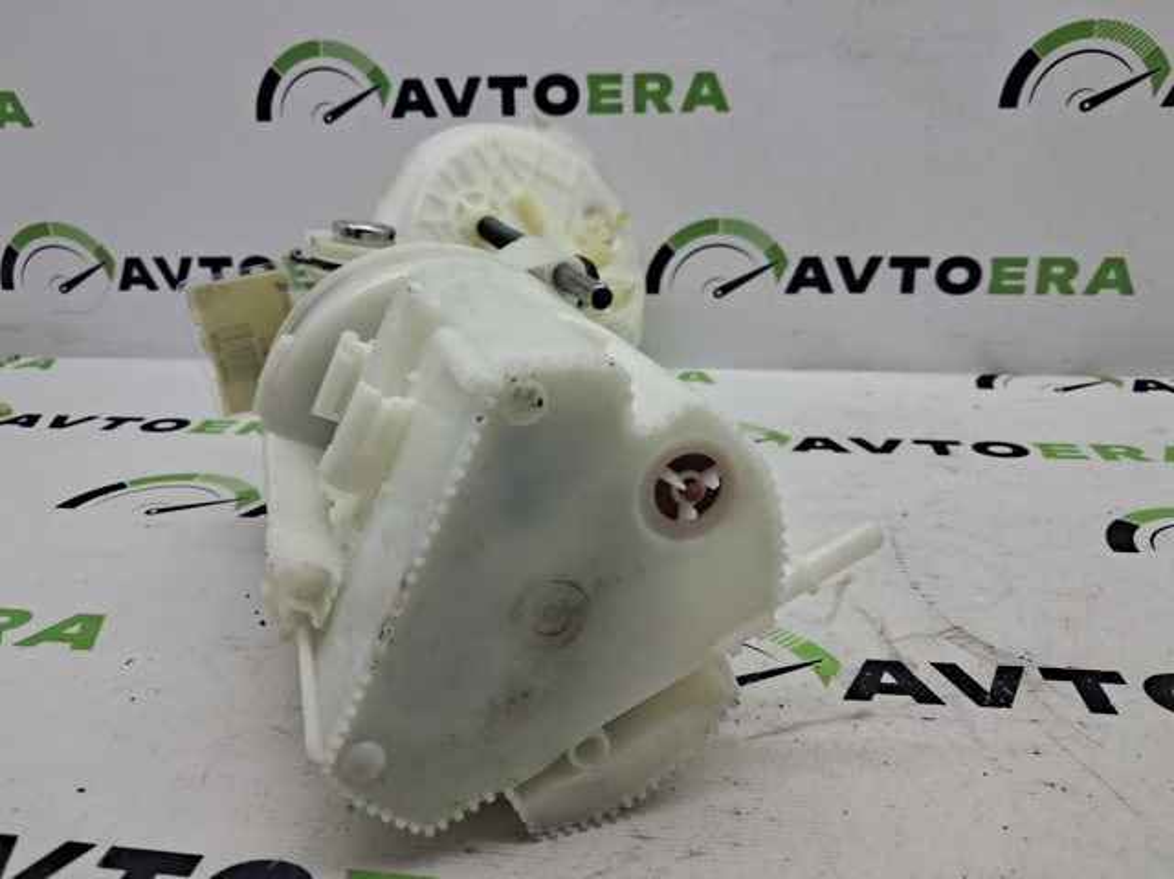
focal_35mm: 27
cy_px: 440
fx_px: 915
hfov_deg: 65.4
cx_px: 587
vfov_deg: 51.3
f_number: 1.8
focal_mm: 4
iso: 50
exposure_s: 1/100
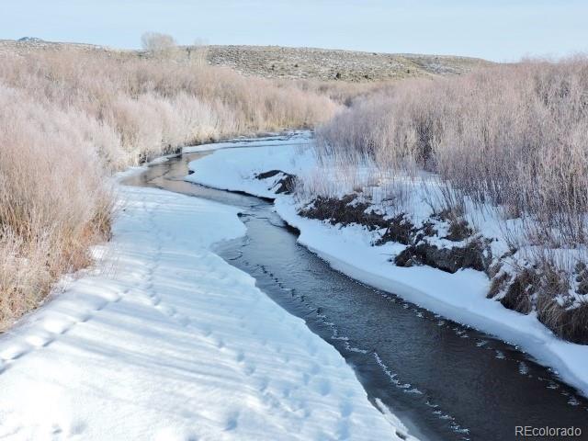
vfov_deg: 36.0
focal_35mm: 40
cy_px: 220
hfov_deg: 46.8
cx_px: 294
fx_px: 679
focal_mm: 7.1
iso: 100
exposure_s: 1/640
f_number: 3.3
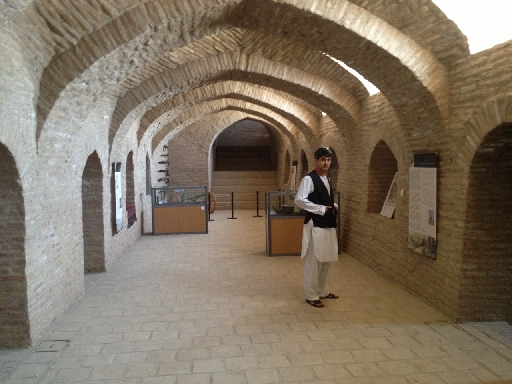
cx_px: 256
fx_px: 518
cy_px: 192
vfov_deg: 40.7
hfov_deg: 52.6
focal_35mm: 35
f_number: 2.4
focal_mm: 4.28
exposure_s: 1/20
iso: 250
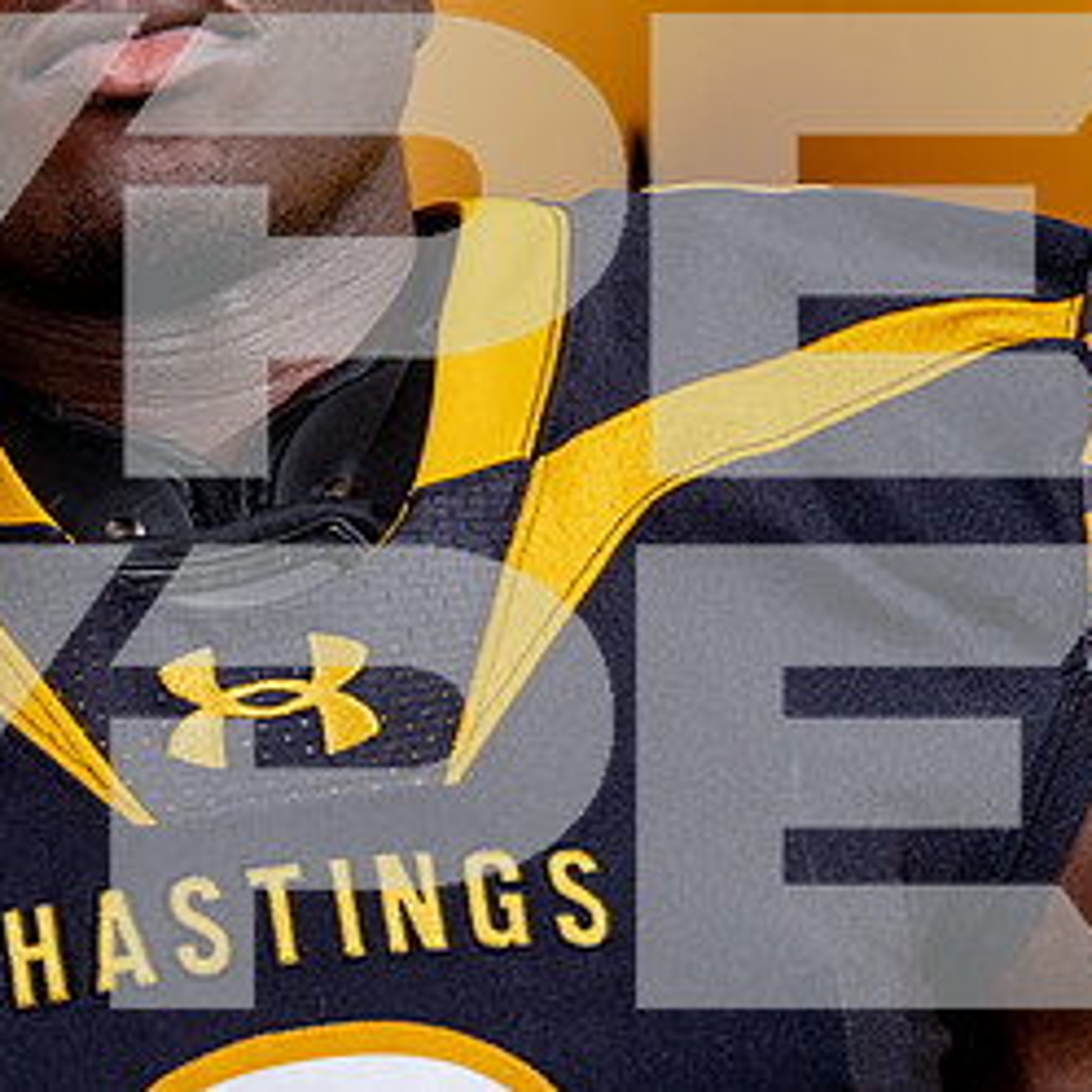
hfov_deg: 11.3
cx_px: 39
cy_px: 248
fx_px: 5461
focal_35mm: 153
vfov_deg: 11.4
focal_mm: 70
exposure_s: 1/250
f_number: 4
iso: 100
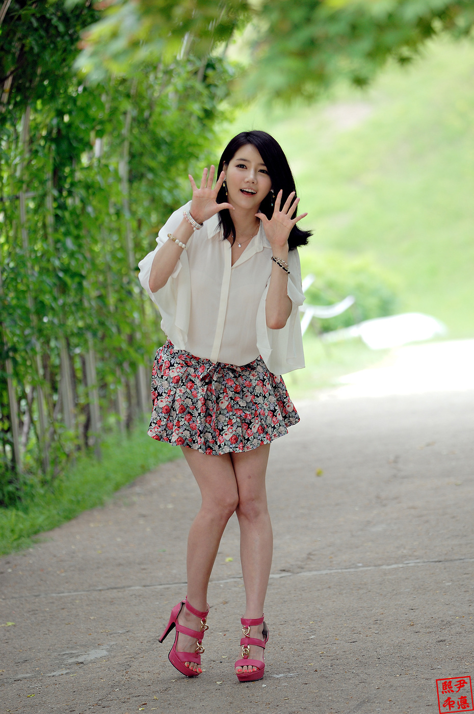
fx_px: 4900
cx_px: 237
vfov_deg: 8.3
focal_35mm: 248
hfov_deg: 5.5
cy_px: 357
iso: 160
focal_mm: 165
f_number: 2.8
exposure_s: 1/320
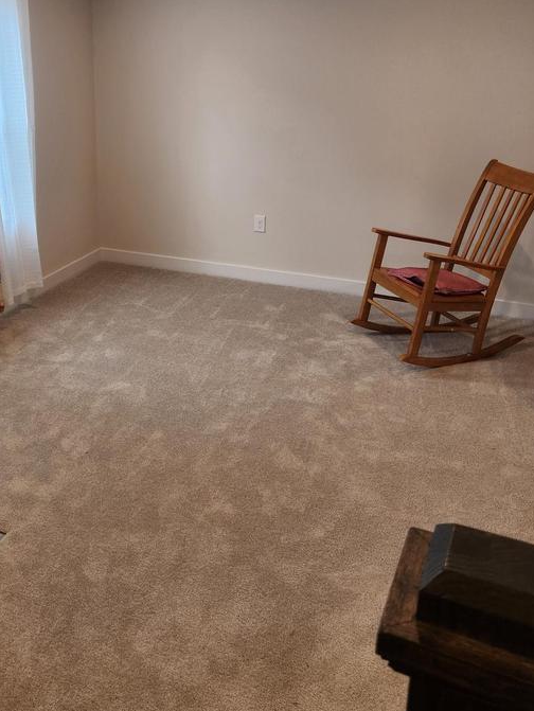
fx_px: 760
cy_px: 248
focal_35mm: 37
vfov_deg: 49.4
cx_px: 139
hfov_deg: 37.8
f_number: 1.8
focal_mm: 5.4
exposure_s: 1/120
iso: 80
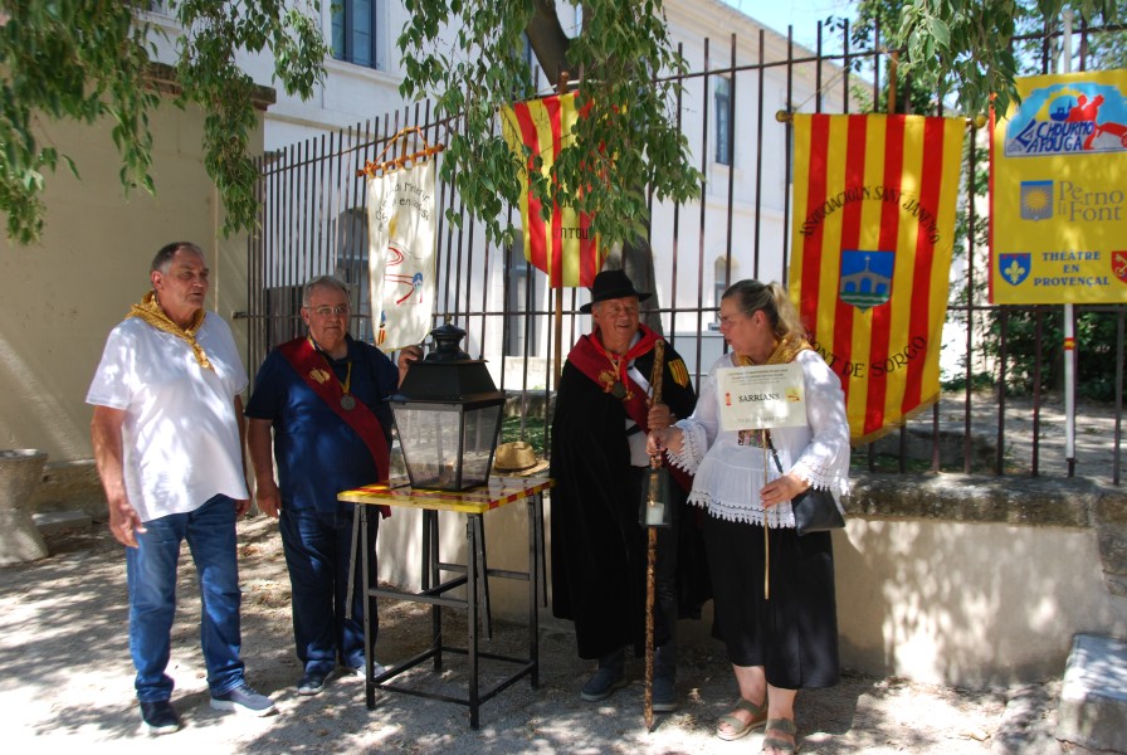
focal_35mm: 33
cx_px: 564
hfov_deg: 57.2
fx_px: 1034
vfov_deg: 40.1
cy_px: 378
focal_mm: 22
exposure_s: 1/125
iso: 100
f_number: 5.6
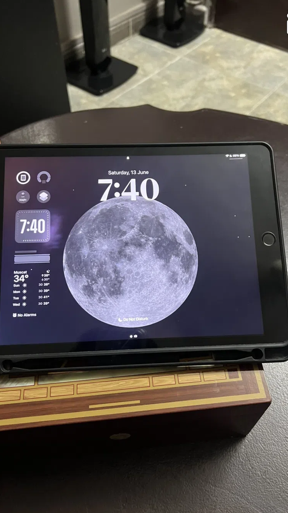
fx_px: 394
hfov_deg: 40.2
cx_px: 156
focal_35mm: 29
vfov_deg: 66.1
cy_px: 260
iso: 400
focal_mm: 5.7
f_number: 1.5
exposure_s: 1/33
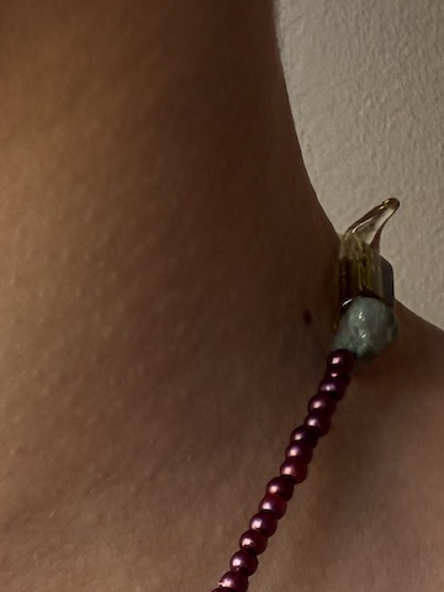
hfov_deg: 18.8
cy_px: 882
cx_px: -148
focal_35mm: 72
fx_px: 1231
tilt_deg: -13.7
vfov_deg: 22.4
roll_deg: +1.2
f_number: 2.2
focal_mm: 2.22
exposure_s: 1/99
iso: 50
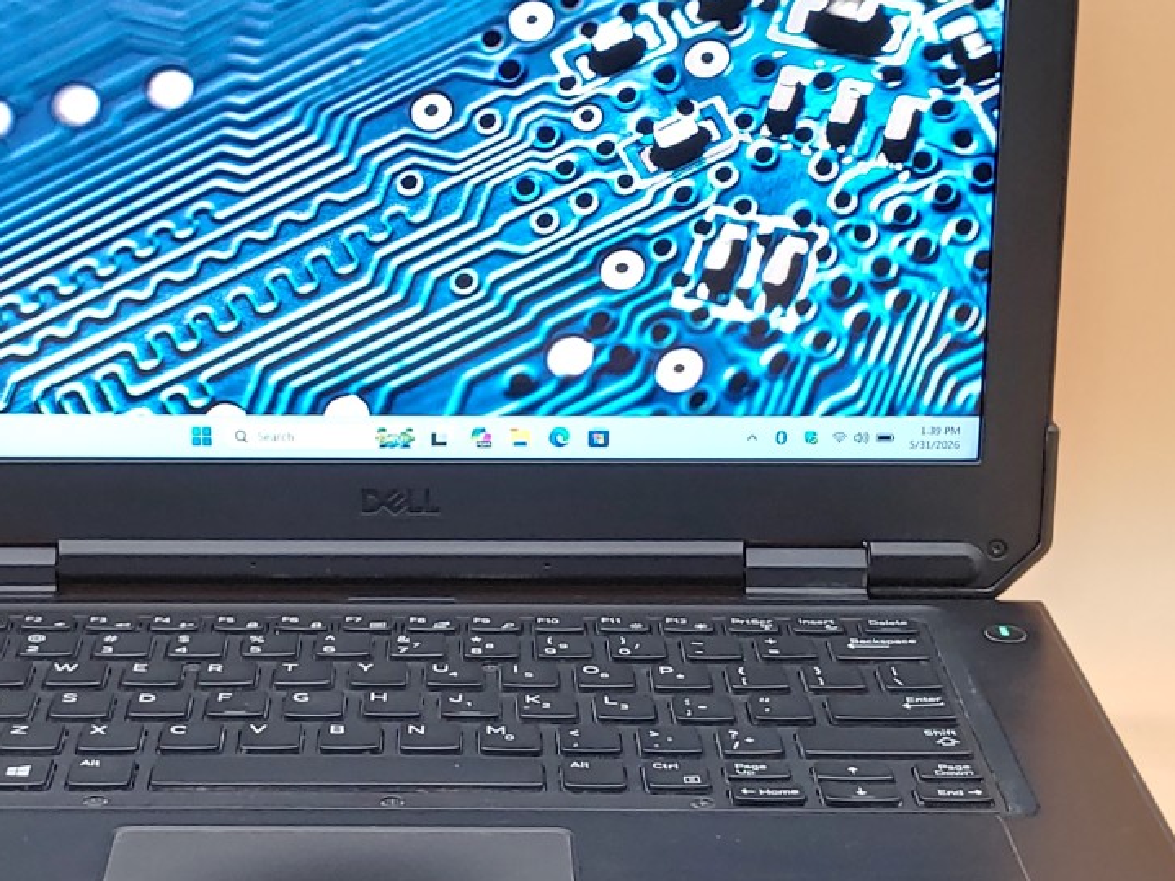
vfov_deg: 18.9
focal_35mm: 78
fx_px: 2648
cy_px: 447
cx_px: 428
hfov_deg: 24.9
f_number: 1.8
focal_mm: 4.36
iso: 50
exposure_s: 1/60
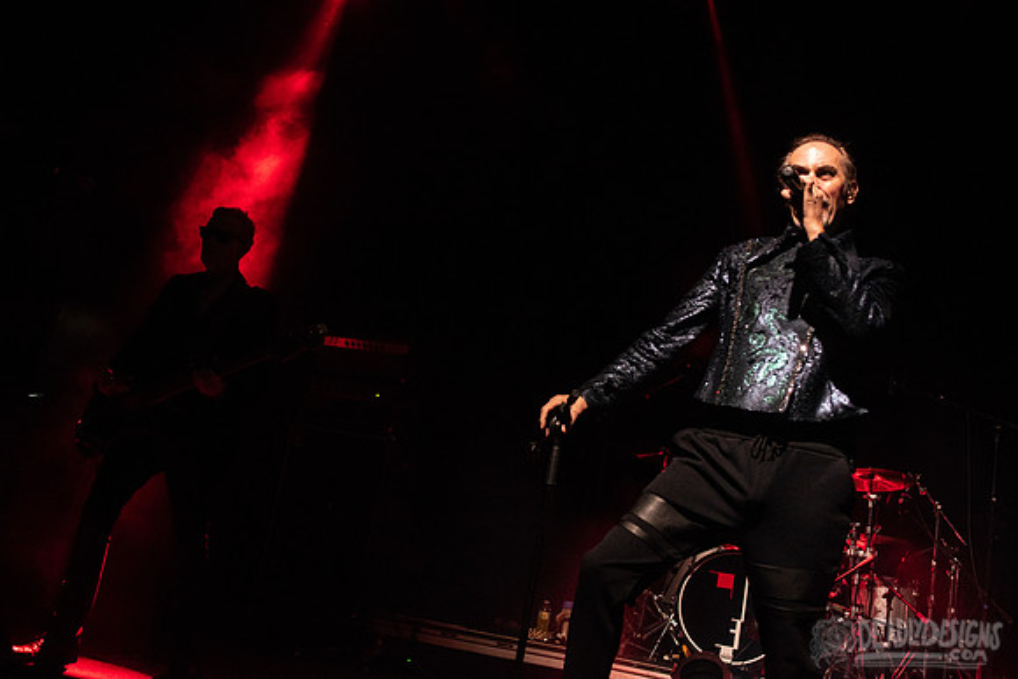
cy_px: 340
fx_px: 990
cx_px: 509
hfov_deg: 54.4
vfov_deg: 37.9
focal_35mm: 35
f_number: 3.2
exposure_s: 1/200
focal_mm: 35
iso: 3200
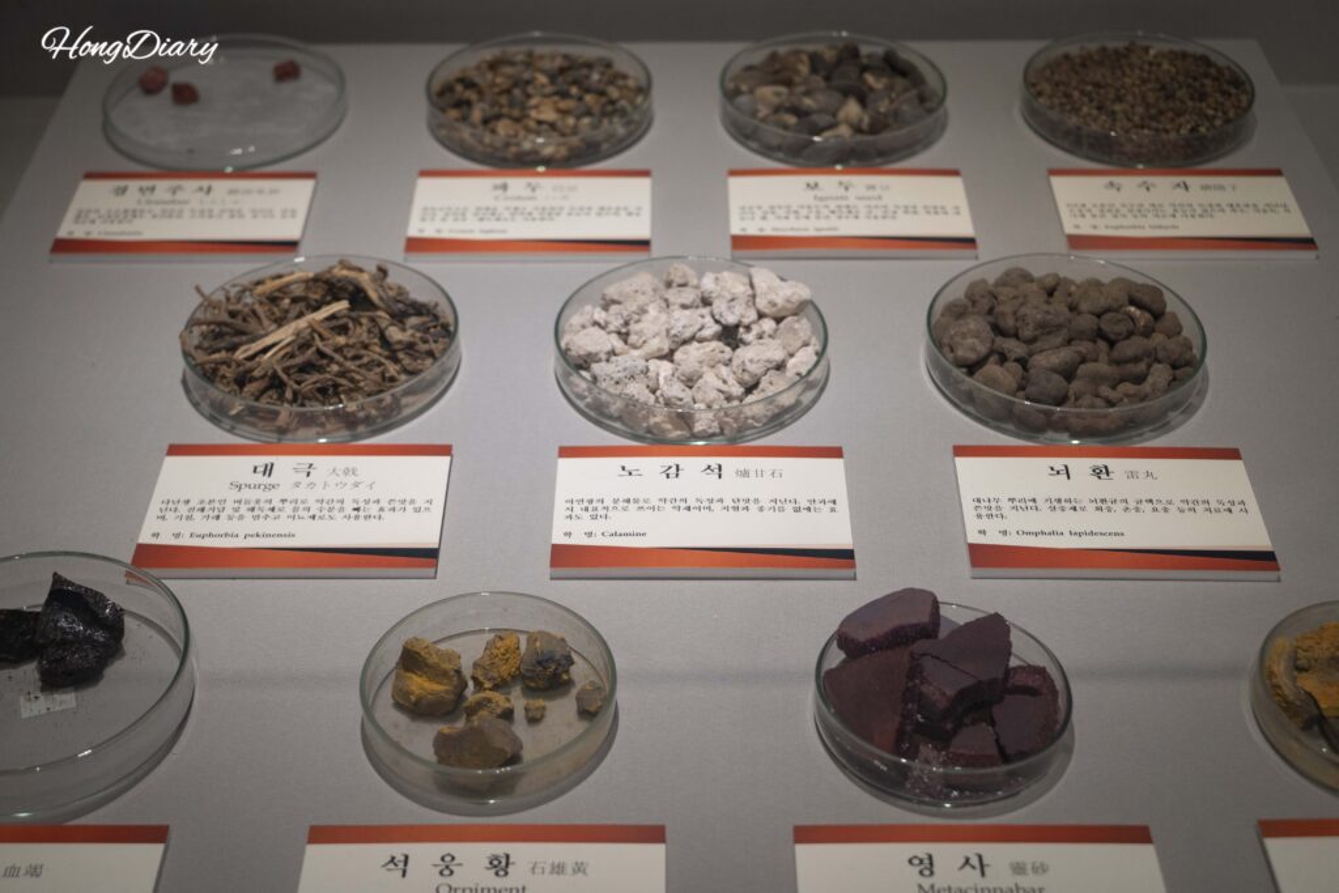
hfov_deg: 39.6
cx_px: 670
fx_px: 1860
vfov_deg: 27.0
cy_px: 446
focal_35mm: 50
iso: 800
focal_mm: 50
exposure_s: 1/160
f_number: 5.6
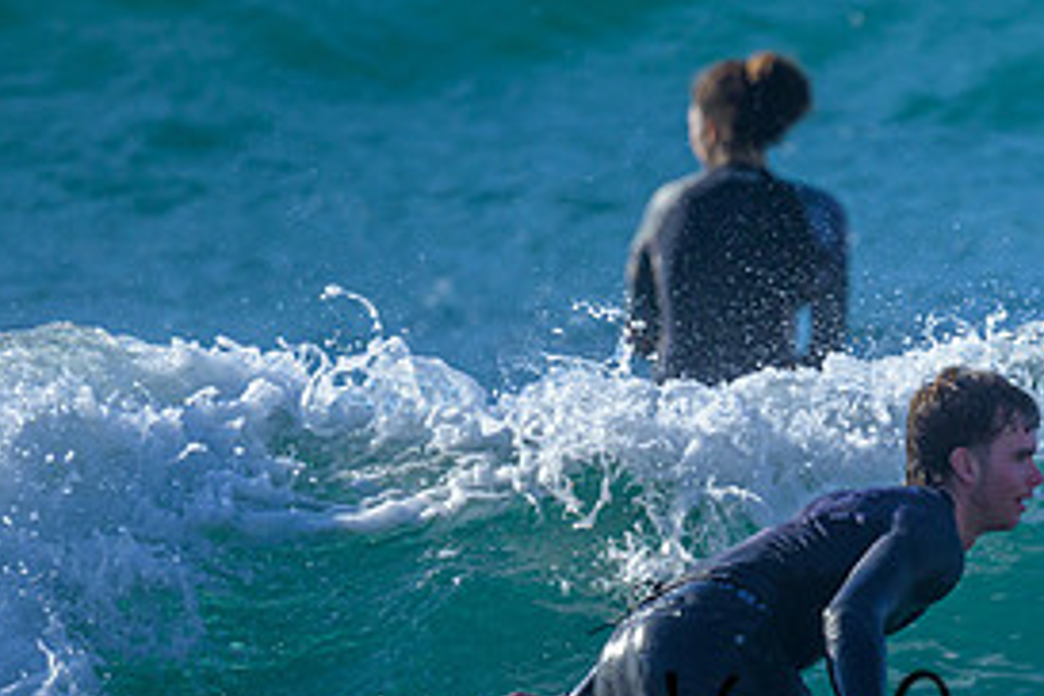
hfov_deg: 1.1
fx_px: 56343
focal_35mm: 1943
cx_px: 965
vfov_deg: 0.7
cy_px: 593
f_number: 6.3
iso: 450
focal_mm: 800
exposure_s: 1/2000
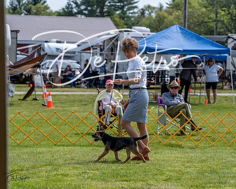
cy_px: 98
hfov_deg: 13.5
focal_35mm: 143
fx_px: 998
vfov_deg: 10.8
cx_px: 118
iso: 320
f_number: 5.6
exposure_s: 1/1250
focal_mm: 122
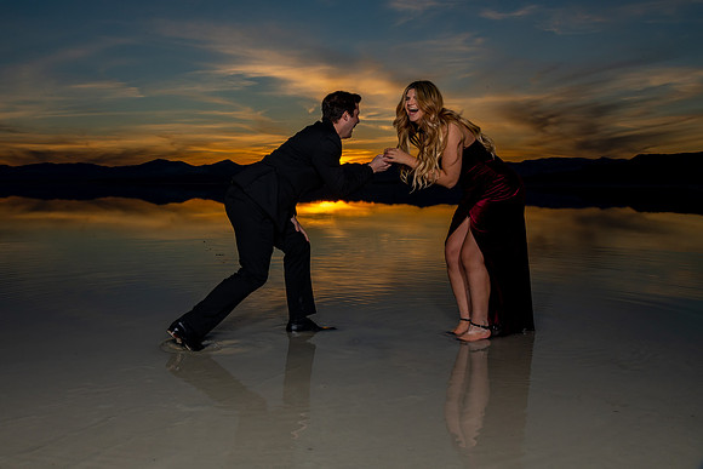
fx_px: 660
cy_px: 196
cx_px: 269
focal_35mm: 34
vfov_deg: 39.0
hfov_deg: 55.5
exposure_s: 1/200
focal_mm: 27
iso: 200
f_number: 18
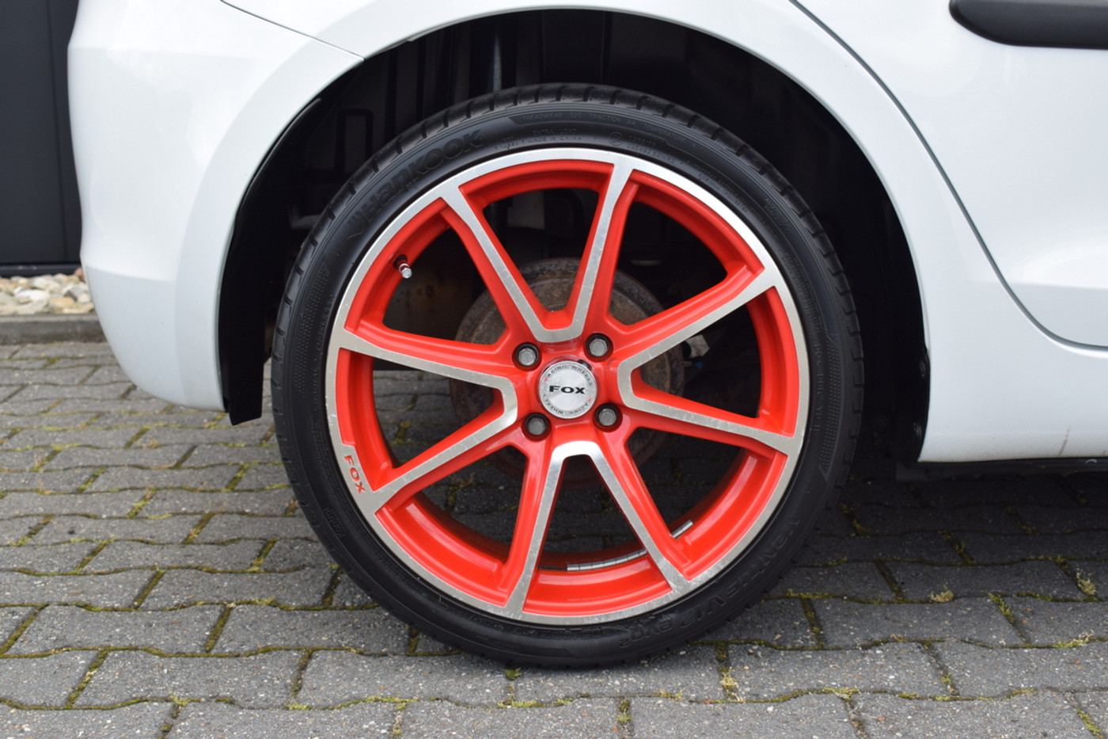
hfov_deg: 36.9
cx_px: 554
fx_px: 1662
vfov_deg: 25.1
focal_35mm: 54
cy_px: 370
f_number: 8
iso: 400
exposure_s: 1/250
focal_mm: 36
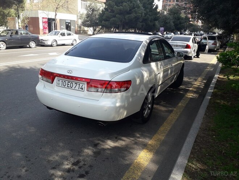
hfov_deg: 65.3
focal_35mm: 27
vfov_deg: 51.4
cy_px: 90
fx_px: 186
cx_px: 120
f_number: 1.9
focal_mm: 3.6
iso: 40
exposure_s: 1/426
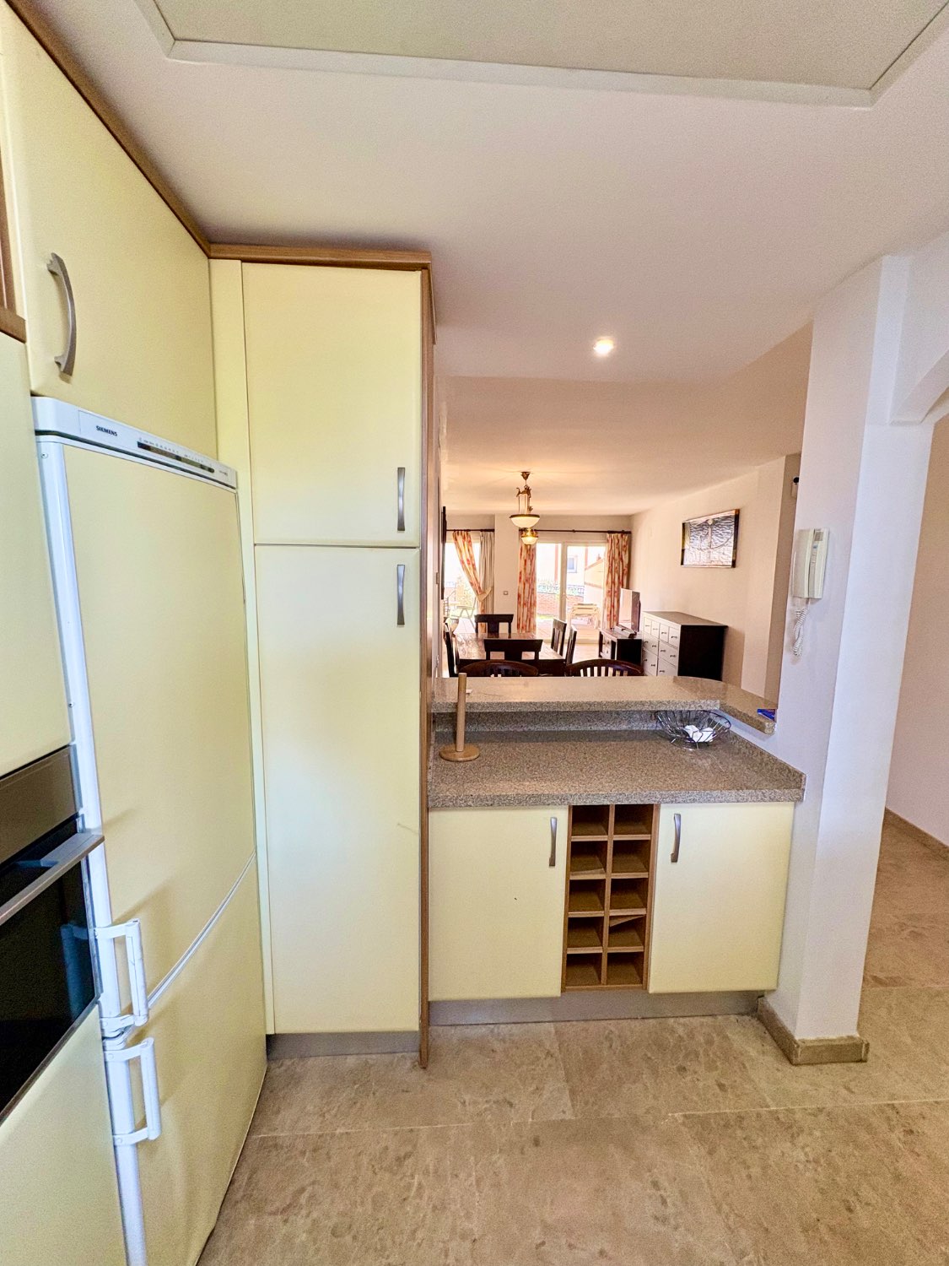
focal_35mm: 14
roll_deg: -0.4
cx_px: 474
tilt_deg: -7.2
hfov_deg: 85.7
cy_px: 633
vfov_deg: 102.1
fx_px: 512
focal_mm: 2.22
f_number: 2.2
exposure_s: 1/100
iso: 250
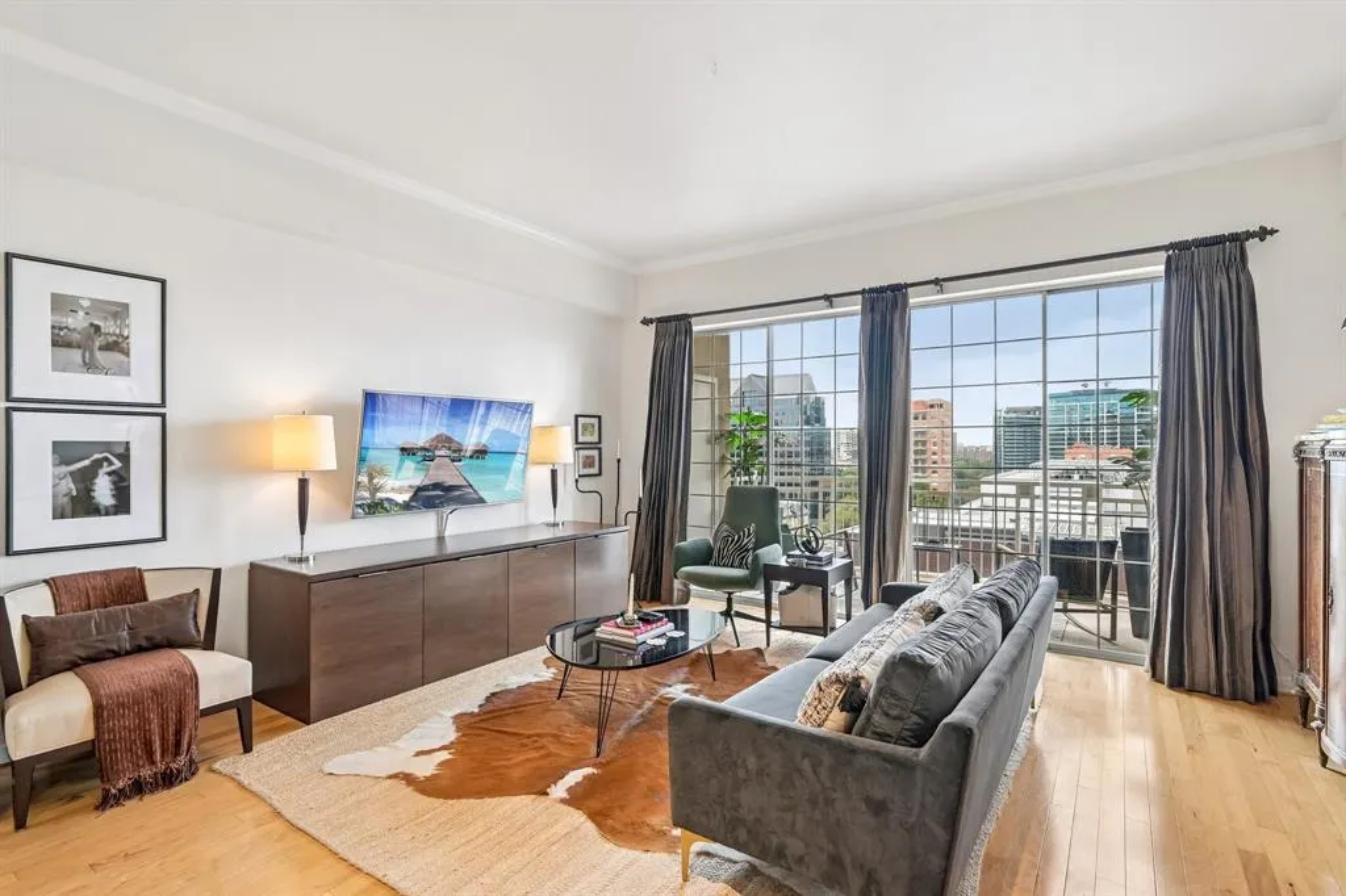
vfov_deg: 72.0
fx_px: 617
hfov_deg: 95.0
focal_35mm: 16
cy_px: 448
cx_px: 673
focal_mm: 16.5
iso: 400
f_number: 8
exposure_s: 1/60
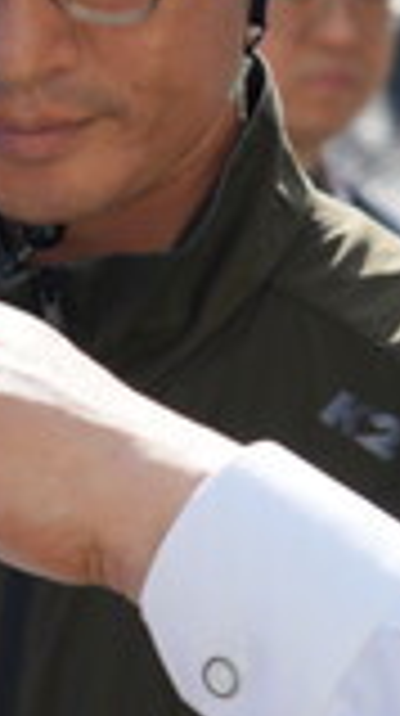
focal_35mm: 329
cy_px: 405
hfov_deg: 3.6
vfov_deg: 6.6
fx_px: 6227
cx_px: -715
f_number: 5.6
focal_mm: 52
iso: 160
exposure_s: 1/640
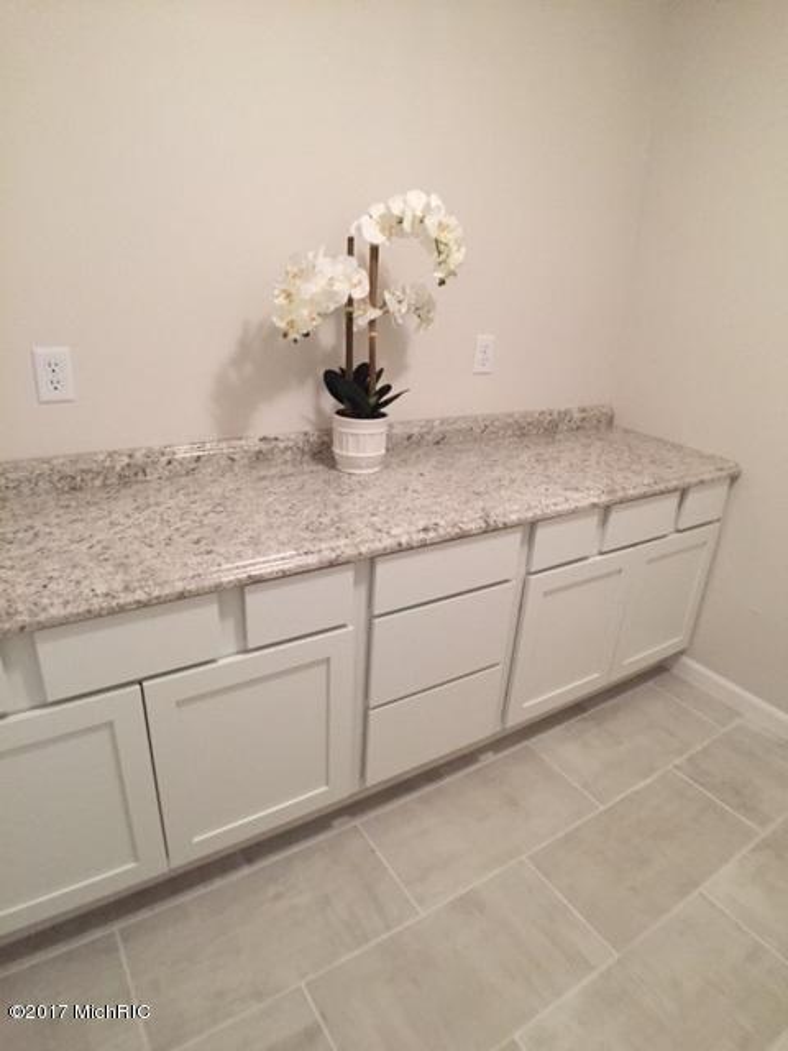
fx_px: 880
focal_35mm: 29
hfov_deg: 48.2
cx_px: 394
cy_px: 526
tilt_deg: -21.8
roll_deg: -3.1
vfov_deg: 61.7
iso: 200
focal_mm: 4.15
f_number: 2.2
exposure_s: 1/30
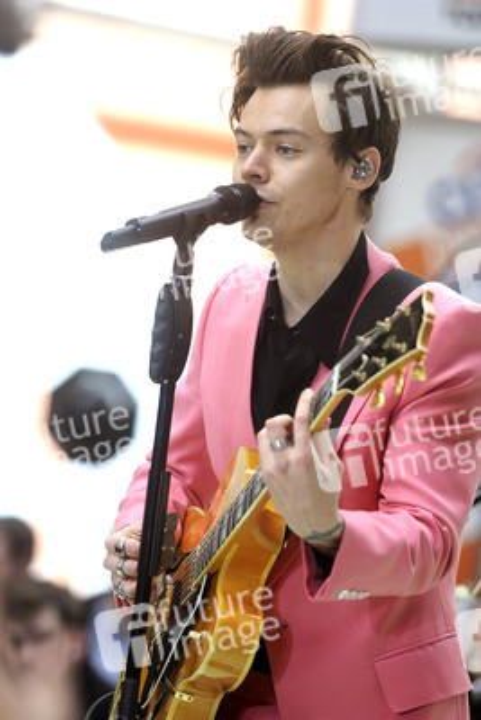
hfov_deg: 4.6
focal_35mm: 300
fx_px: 6007
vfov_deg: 6.9
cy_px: 360
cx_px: 240
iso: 1000
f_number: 5.6
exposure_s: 1/800
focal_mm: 300
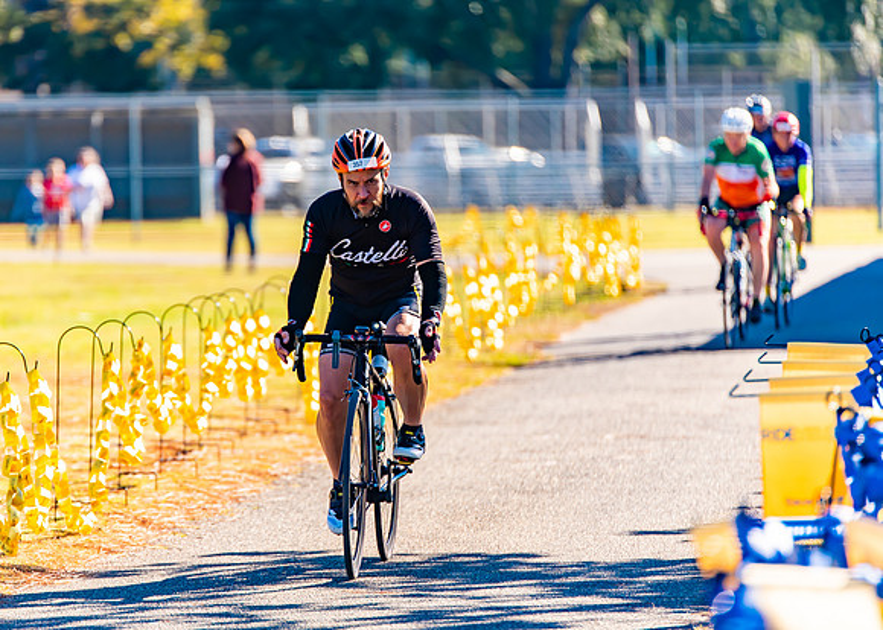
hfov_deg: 8.3
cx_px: 347
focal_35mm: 243
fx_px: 6096
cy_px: 294
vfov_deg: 5.9
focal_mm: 200
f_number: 2.8
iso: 250
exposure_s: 1/2000
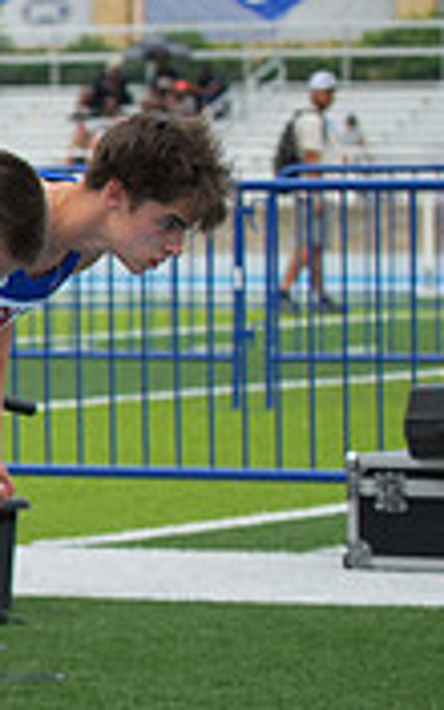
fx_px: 6505
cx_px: -662
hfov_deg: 3.8
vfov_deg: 6.3
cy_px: 401
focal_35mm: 336
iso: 400
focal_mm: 100
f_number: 5.6
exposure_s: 1/1250
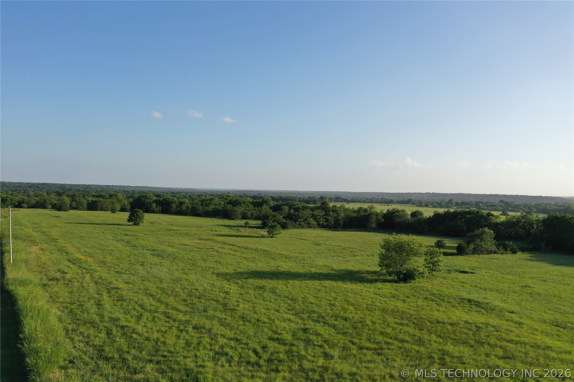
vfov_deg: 46.4
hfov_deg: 65.5
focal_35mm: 28
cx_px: 287
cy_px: 191
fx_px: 446
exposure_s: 1/500
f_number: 4.5
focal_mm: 10.26
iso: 100
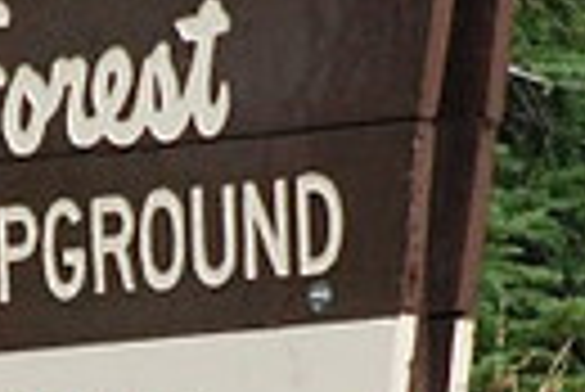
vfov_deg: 1.5
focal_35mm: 905
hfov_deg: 2.3
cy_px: 327
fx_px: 14726
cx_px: -99
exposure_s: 1/2000
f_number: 5.6
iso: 1600
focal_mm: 135
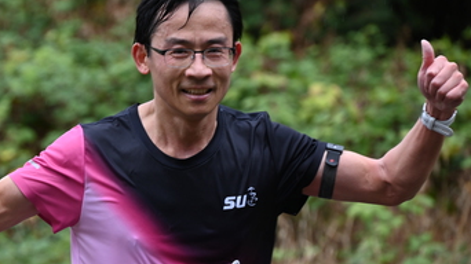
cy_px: 189
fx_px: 4207
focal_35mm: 337
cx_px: 116
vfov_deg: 3.6
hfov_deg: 6.4
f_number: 6.3
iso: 500
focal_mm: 200
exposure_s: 1/250
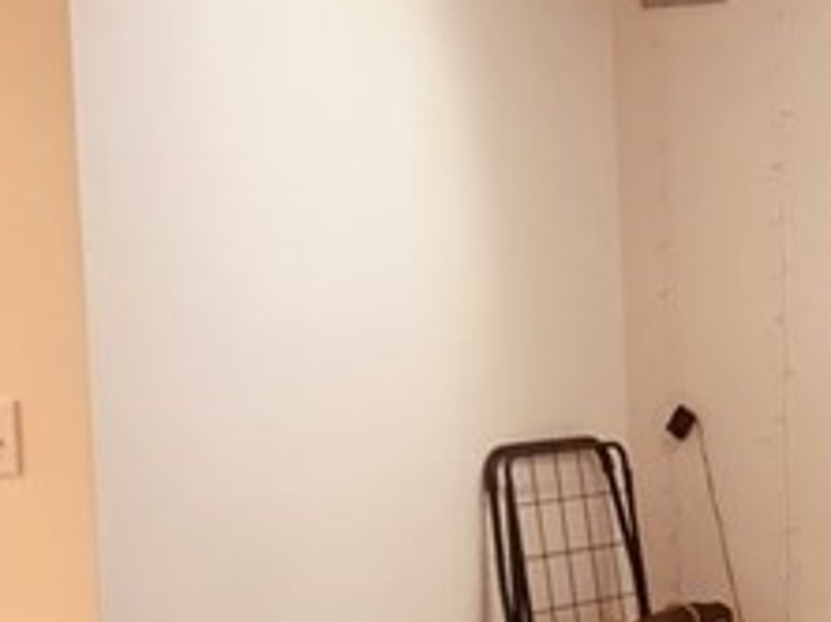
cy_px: 521
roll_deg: +1.1
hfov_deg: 15.8
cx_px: 981
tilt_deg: -4.1
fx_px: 2878
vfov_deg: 12.3
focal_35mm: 120
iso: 200
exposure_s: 1/60
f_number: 1.8
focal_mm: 4.25
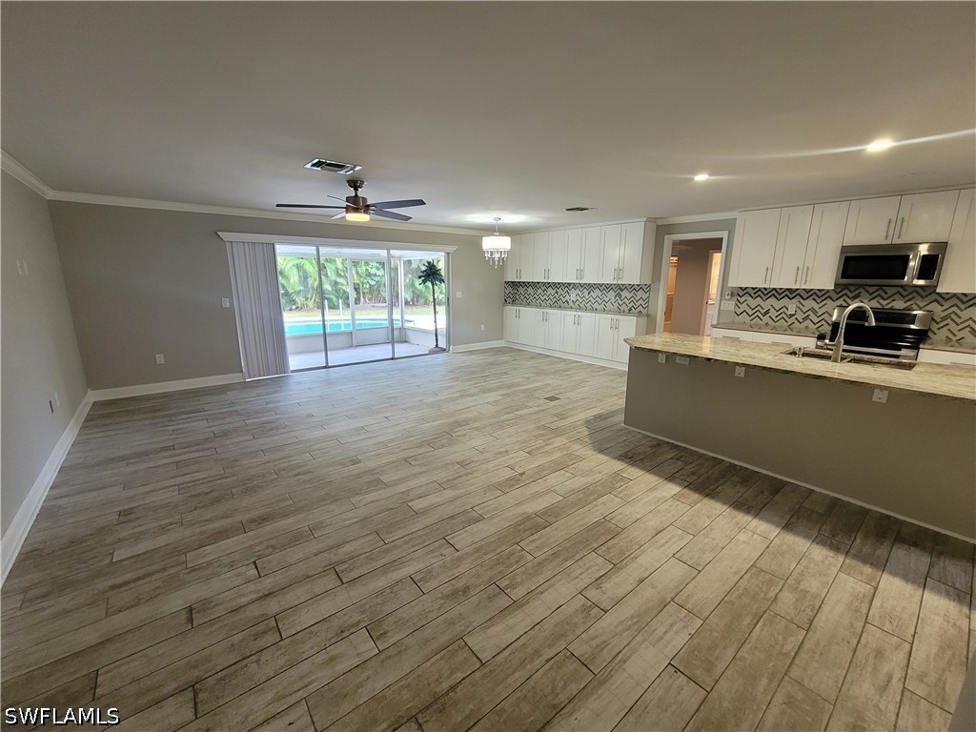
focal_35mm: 13
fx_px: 367
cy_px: 366
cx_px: 488
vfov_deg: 89.9
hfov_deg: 106.2
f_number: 2.2
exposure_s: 1/60
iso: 320
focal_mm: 2.2
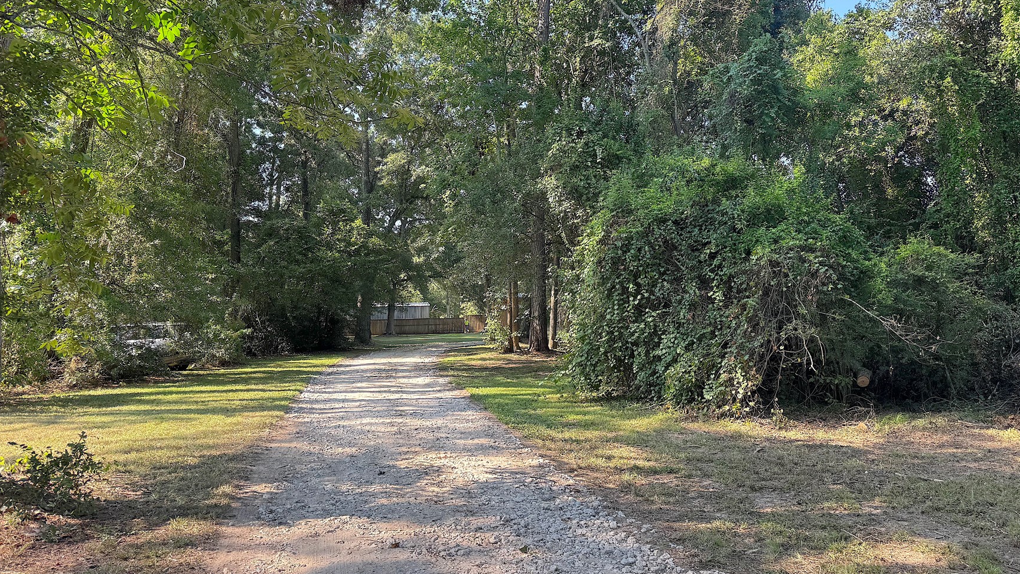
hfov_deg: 62.6
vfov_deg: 37.7
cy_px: 247
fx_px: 839
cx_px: 533
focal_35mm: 31
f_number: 1.78
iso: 80
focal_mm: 6.76
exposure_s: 1/470
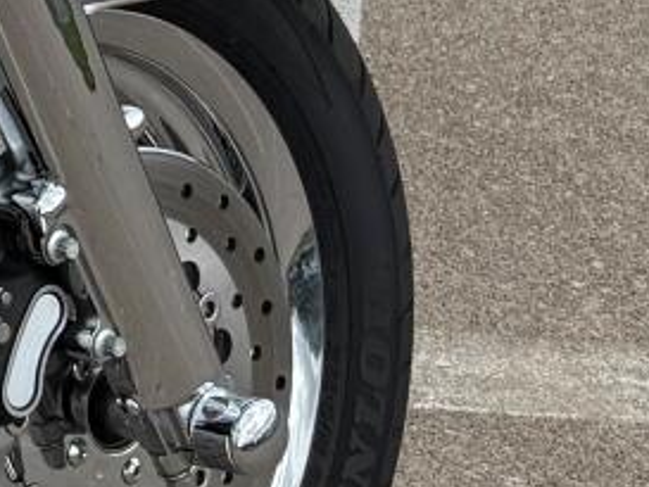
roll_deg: +0.5
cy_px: -62
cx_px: -1626
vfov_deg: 8.4
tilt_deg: -29.5
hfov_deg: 8.3
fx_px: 3301
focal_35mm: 176
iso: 80
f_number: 1.78
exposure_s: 1/2907
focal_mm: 6.76
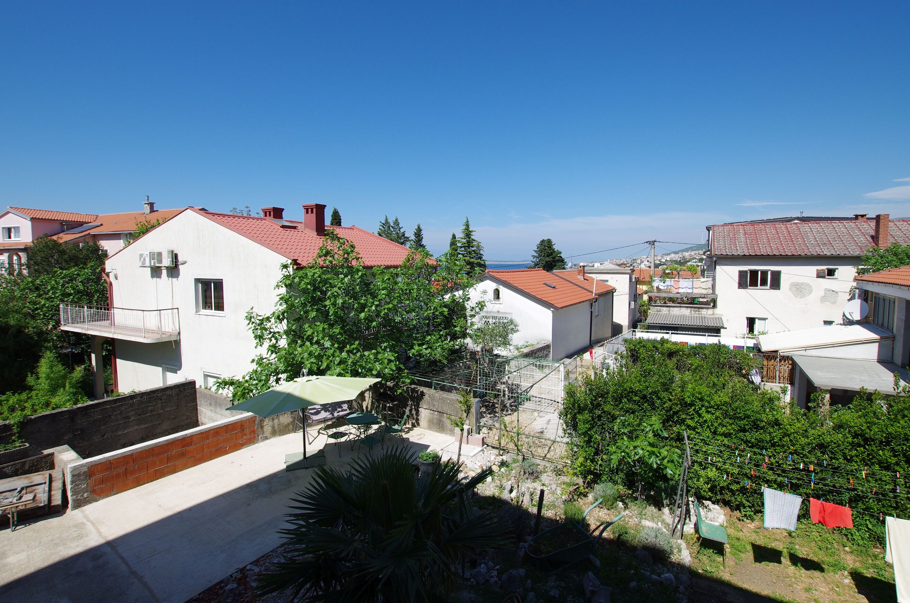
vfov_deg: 73.4
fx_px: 404
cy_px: 283
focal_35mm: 16
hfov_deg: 96.8
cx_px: 466
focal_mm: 10
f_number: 7.1
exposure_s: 1/250
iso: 100
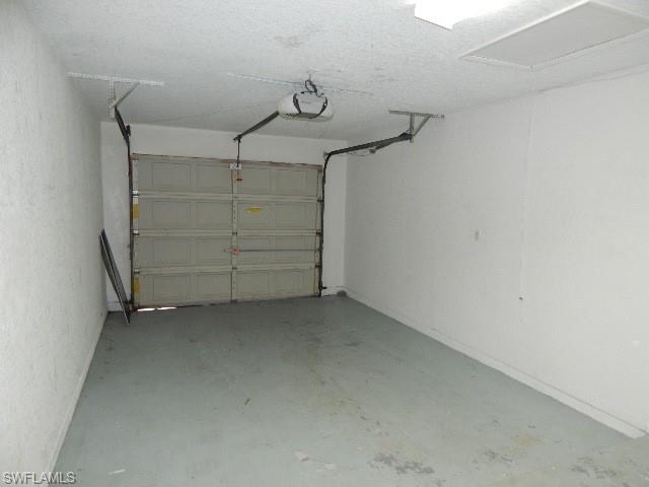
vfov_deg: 61.1
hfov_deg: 76.4
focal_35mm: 22
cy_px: 244
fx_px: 412
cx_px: 324
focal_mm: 4
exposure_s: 1/30
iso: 200
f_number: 3
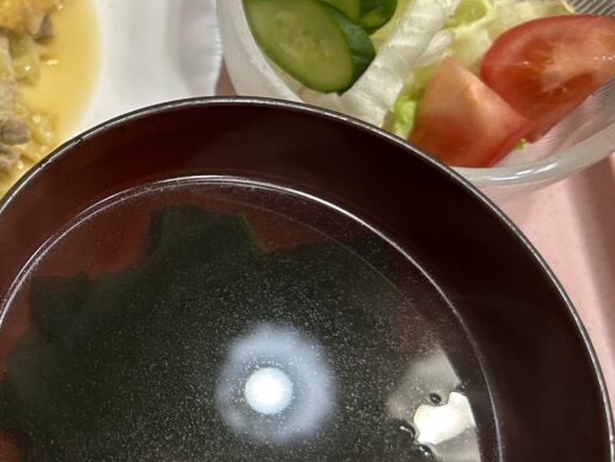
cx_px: 36
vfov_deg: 28.0
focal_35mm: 52
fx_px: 924
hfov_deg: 34.3
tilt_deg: -64.5
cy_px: 235
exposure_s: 1/119
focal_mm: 5.7
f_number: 1.5
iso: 125
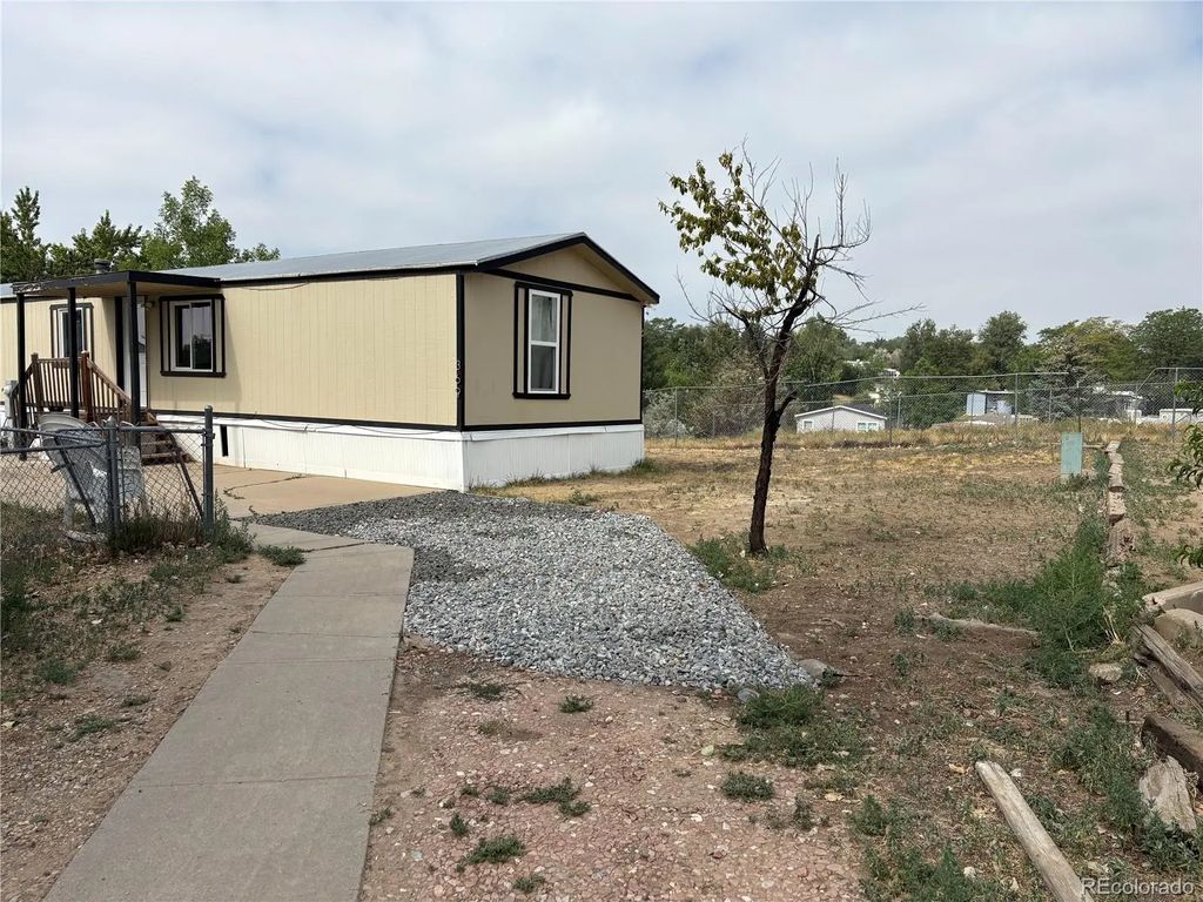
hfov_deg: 67.3
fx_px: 904
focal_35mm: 26
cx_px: 602
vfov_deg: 53.1
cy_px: 451
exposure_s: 1/4329
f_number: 1.6
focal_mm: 5.96
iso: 50
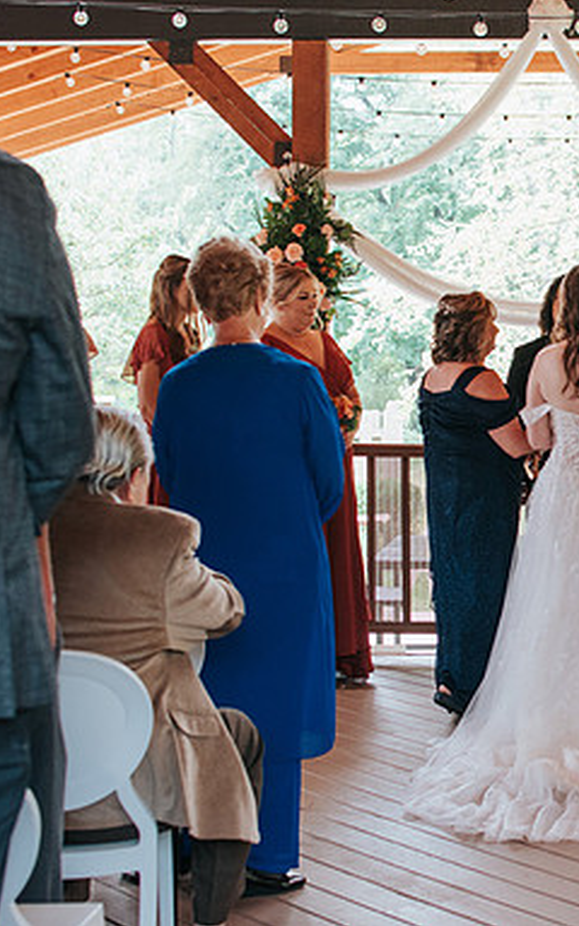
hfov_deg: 15.2
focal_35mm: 84
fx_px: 2121
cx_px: 603
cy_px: 466
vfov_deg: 24.6
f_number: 3.5
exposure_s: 1/250
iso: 800
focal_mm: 35
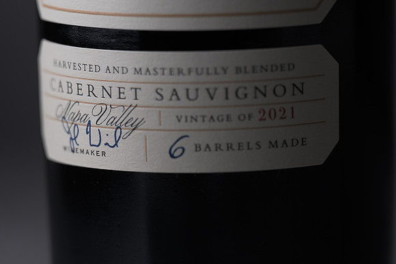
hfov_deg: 4.6
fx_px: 4908
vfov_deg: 3.1
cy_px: 85
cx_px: 193
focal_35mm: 446
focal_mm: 200
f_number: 2.8
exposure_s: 1/200
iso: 32
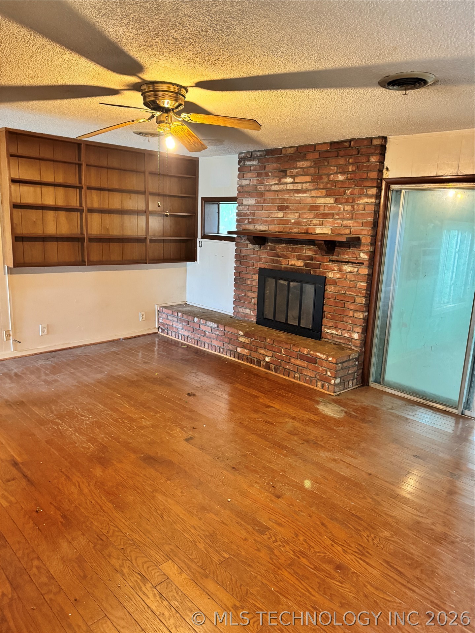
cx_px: 238
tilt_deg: -10.6
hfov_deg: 56.8
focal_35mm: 24
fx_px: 439
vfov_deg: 71.6
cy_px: 316
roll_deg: -1.3
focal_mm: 6.76
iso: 640
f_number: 1.78
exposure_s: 1/40
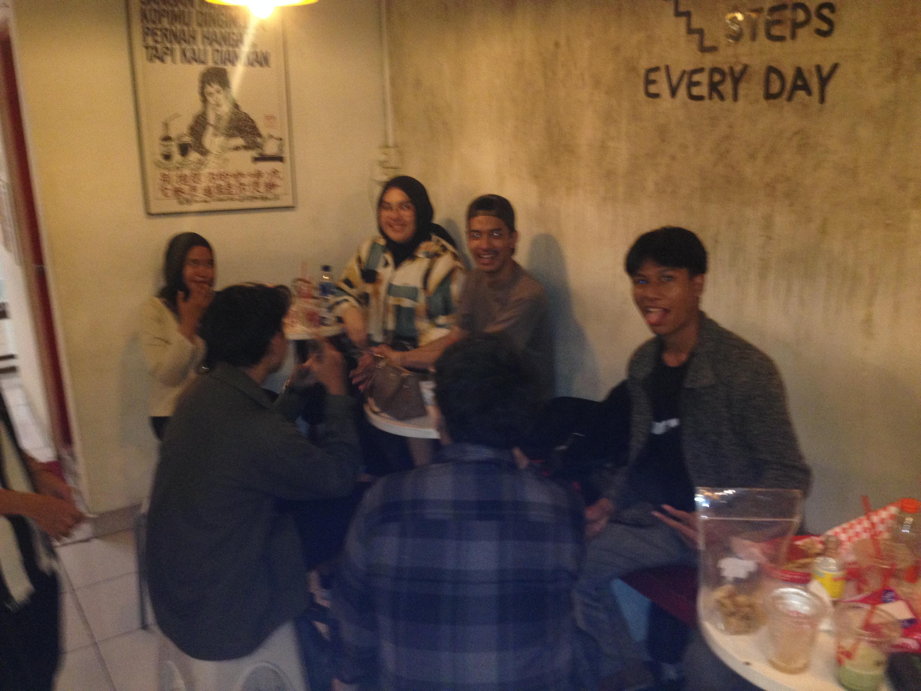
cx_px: 460
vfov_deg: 40.7
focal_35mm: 35
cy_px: 346
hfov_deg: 52.6
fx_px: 931
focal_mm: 4.28
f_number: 2.4
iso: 200
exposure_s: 1/16
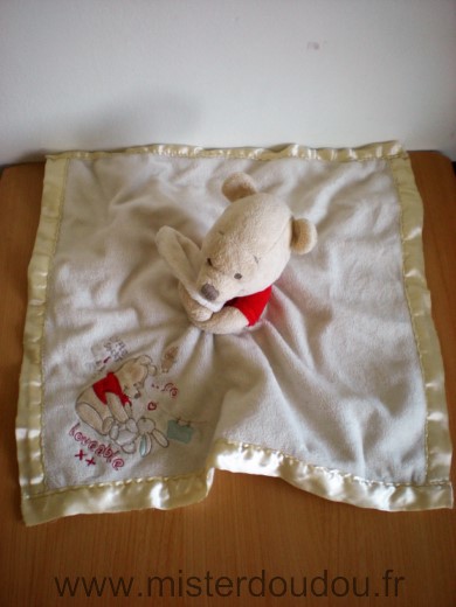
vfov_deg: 49.0
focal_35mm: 38
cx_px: 228
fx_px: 667
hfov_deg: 37.7
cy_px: 304
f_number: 3.1
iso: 191
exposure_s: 1/58.4
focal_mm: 6.3
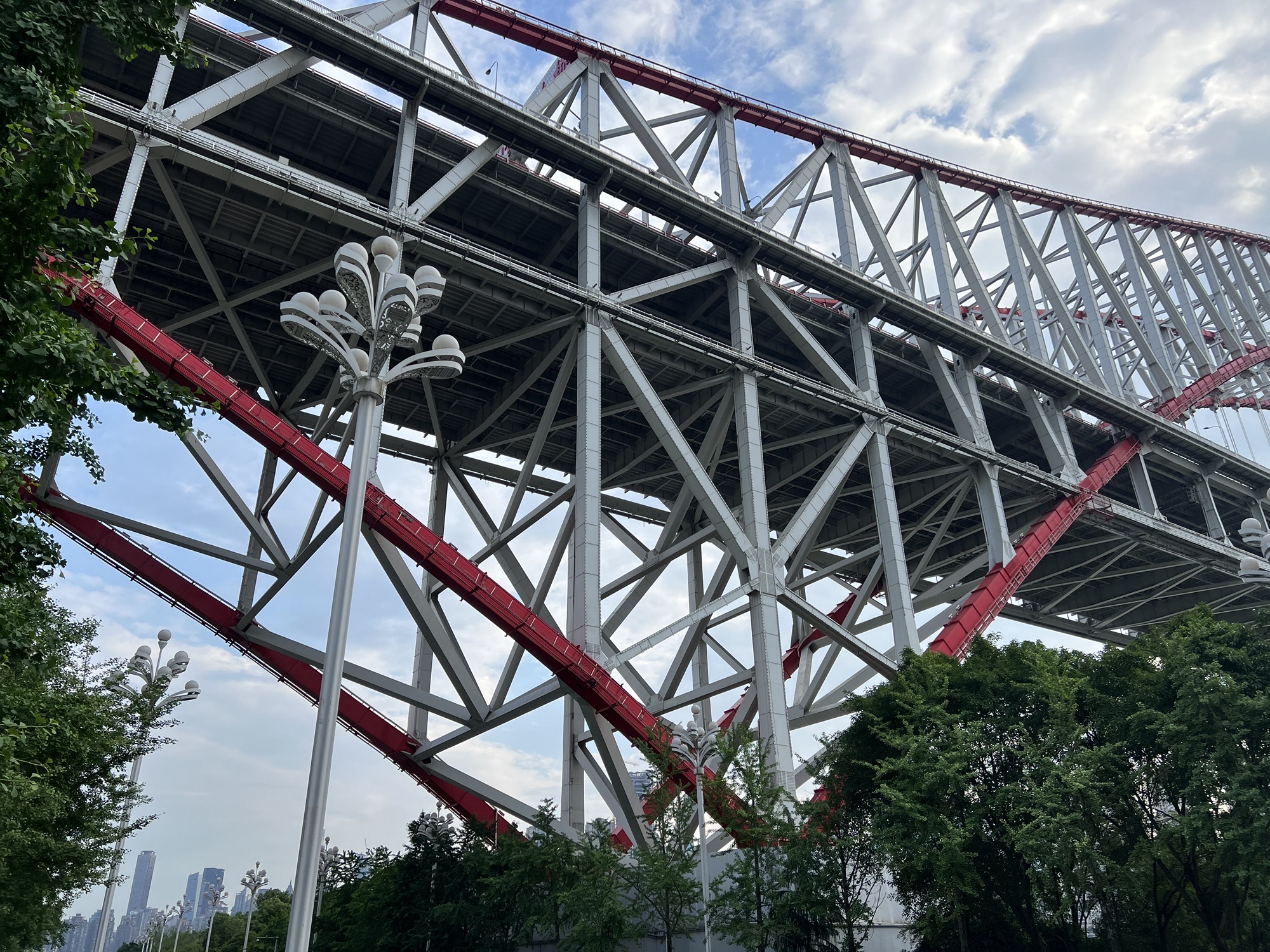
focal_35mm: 26
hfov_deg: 67.3
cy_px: 476
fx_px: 954
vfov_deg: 53.1
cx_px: 635
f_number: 1.5
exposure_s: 1/2008
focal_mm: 5.7
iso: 50
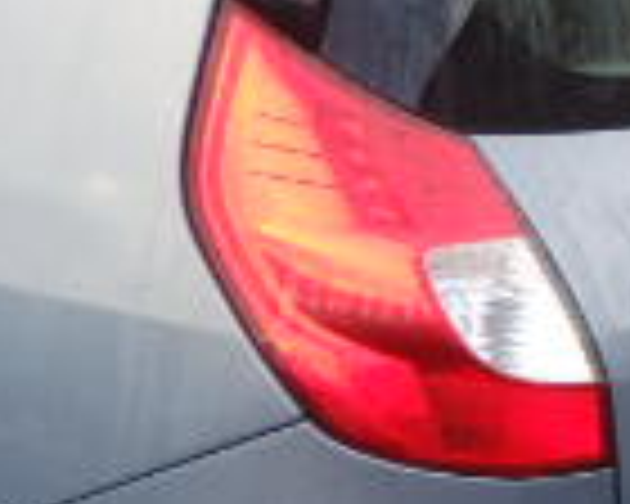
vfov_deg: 12.3
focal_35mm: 125
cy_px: 351
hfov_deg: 14.6
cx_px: -243
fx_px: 2331
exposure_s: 1/100
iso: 125
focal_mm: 5
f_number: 3.9
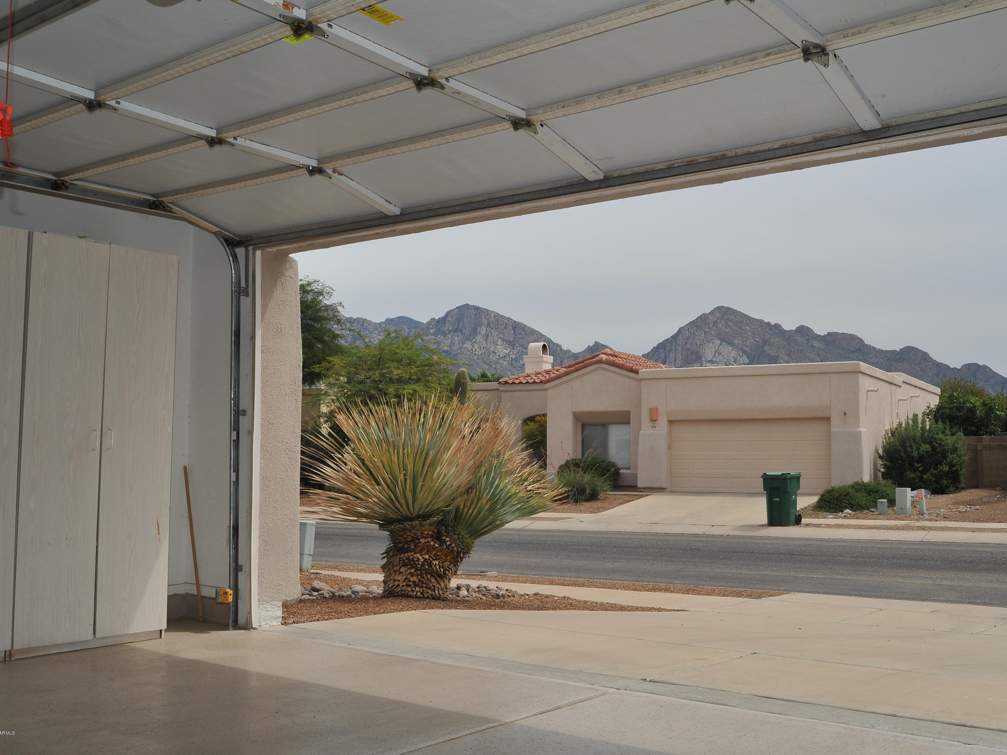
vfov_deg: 37.7
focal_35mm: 38
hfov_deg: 48.9
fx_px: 1105
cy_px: 378
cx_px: 548
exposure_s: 1/320
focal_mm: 35
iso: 320
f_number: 14
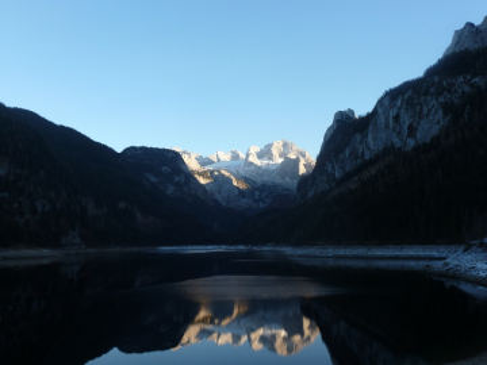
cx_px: 244
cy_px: 182
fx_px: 464
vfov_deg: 42.9
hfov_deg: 55.4
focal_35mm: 33
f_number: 4
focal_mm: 5.9
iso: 100
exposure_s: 1/160
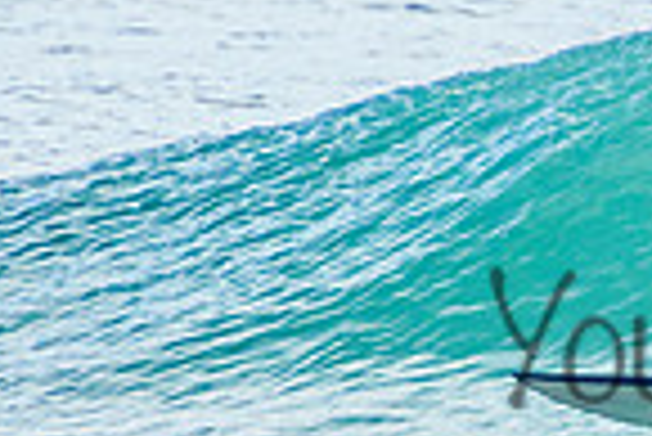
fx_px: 43455
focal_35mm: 2397
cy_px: 299
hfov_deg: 0.9
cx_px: 953
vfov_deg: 0.6
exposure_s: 1/2000
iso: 640
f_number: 5.6
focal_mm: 400
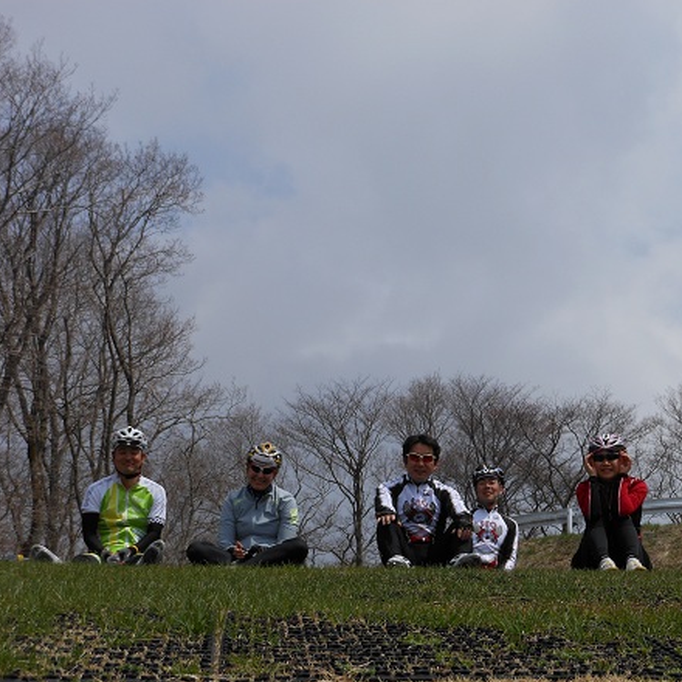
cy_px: 336
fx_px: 1694
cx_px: 451
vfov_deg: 22.8
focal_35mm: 76
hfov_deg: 22.7
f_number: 5
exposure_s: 1/1000
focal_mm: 11.2
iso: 80
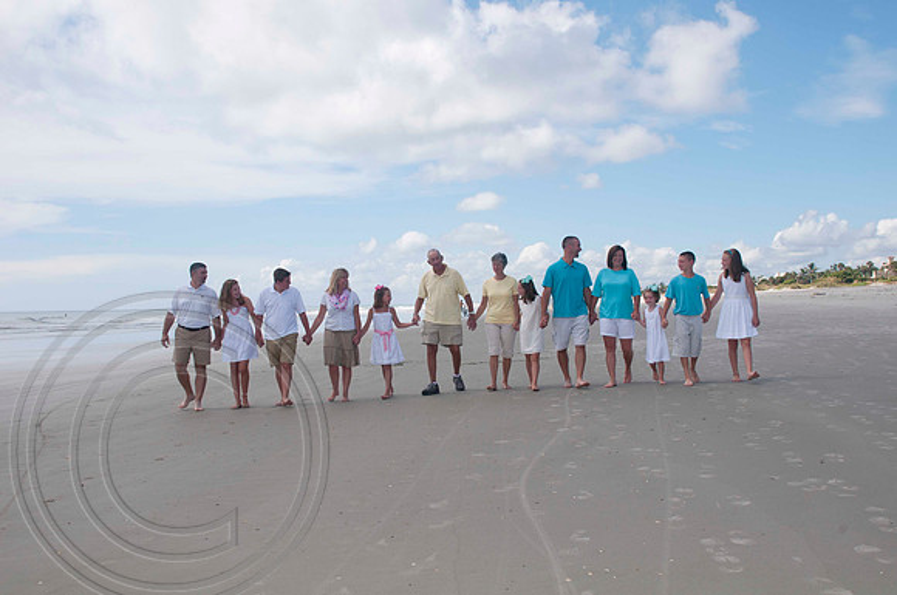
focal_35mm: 39
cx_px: 448
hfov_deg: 49.6
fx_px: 970
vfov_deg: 34.1
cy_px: 298
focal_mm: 26
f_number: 10
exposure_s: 1/250
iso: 100
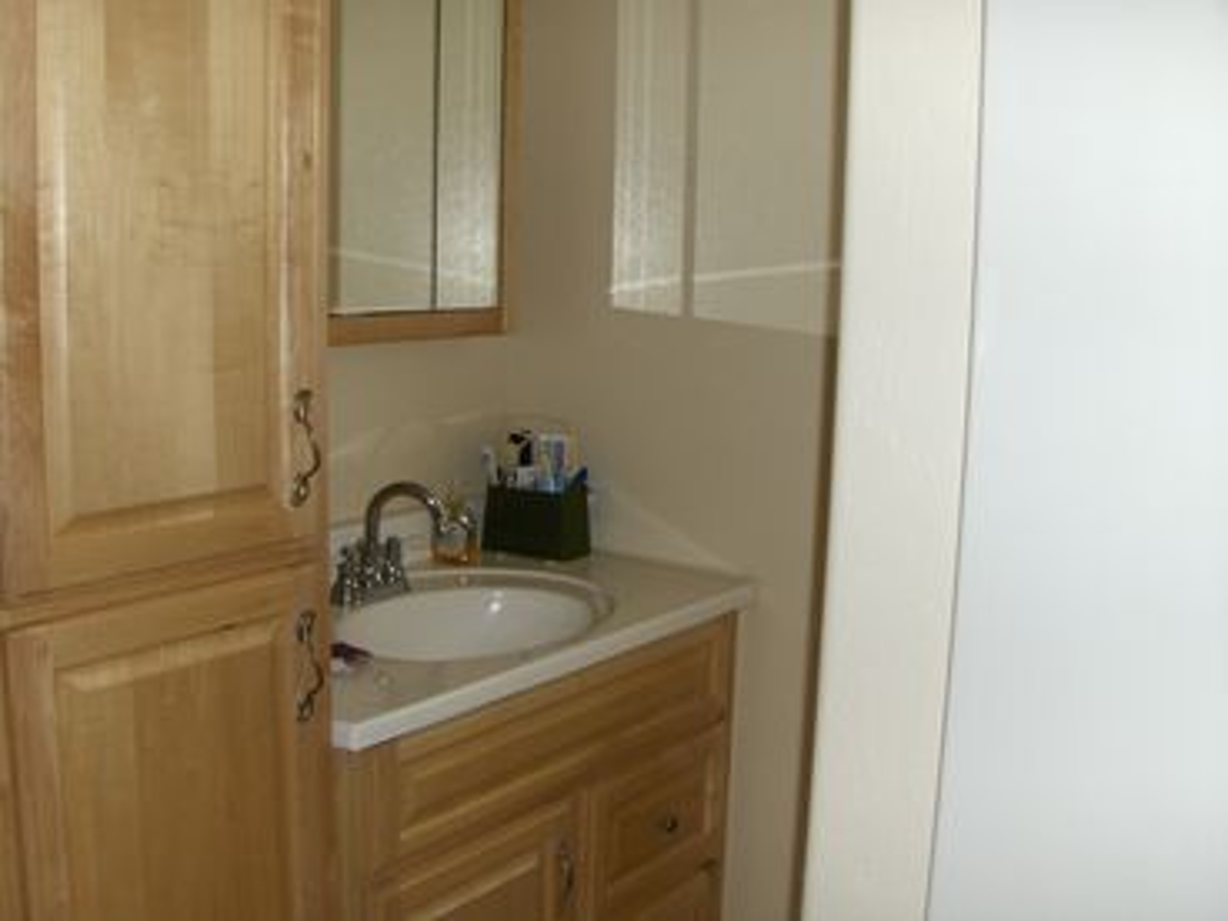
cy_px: 460
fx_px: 1454
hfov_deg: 45.8
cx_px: 614
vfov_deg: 35.1
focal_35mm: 41
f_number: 5.09
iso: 100
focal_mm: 6.5
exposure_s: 1/60
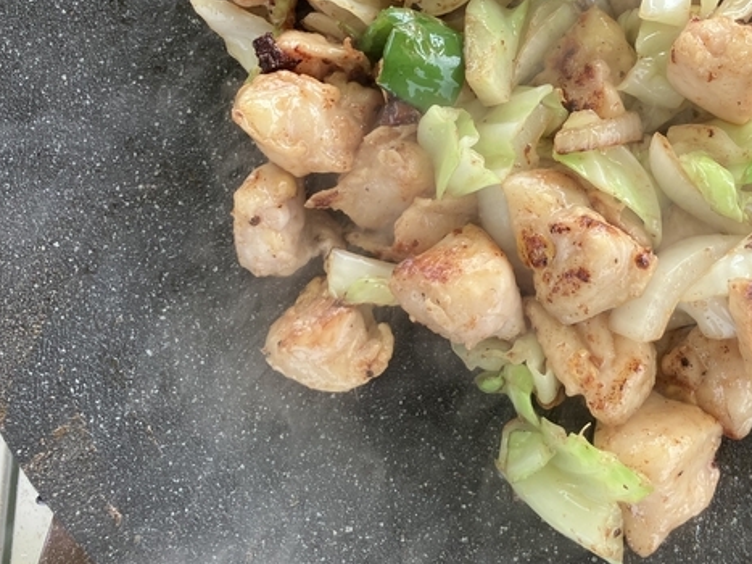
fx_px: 1042
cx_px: 562
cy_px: 158
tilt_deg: -77.6
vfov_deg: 29.9
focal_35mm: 48
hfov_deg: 38.7
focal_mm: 3.99
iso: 32
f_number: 1.8
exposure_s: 1/273
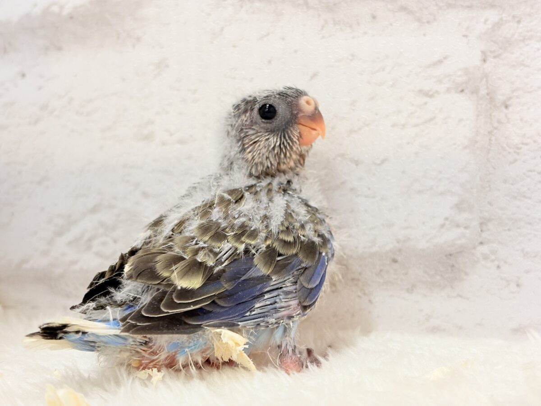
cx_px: 270
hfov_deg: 36.8
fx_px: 813
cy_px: 203
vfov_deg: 28.0
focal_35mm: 52
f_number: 1.6
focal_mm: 5.96
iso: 80
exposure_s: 1/50
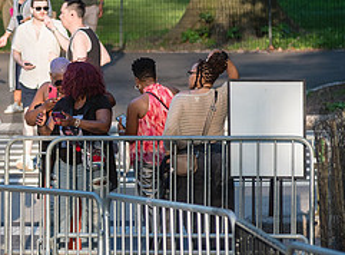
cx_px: -54
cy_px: 92
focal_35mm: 422
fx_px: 4183
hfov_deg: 4.7
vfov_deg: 3.5
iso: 500
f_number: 4
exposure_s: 1/500
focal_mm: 155
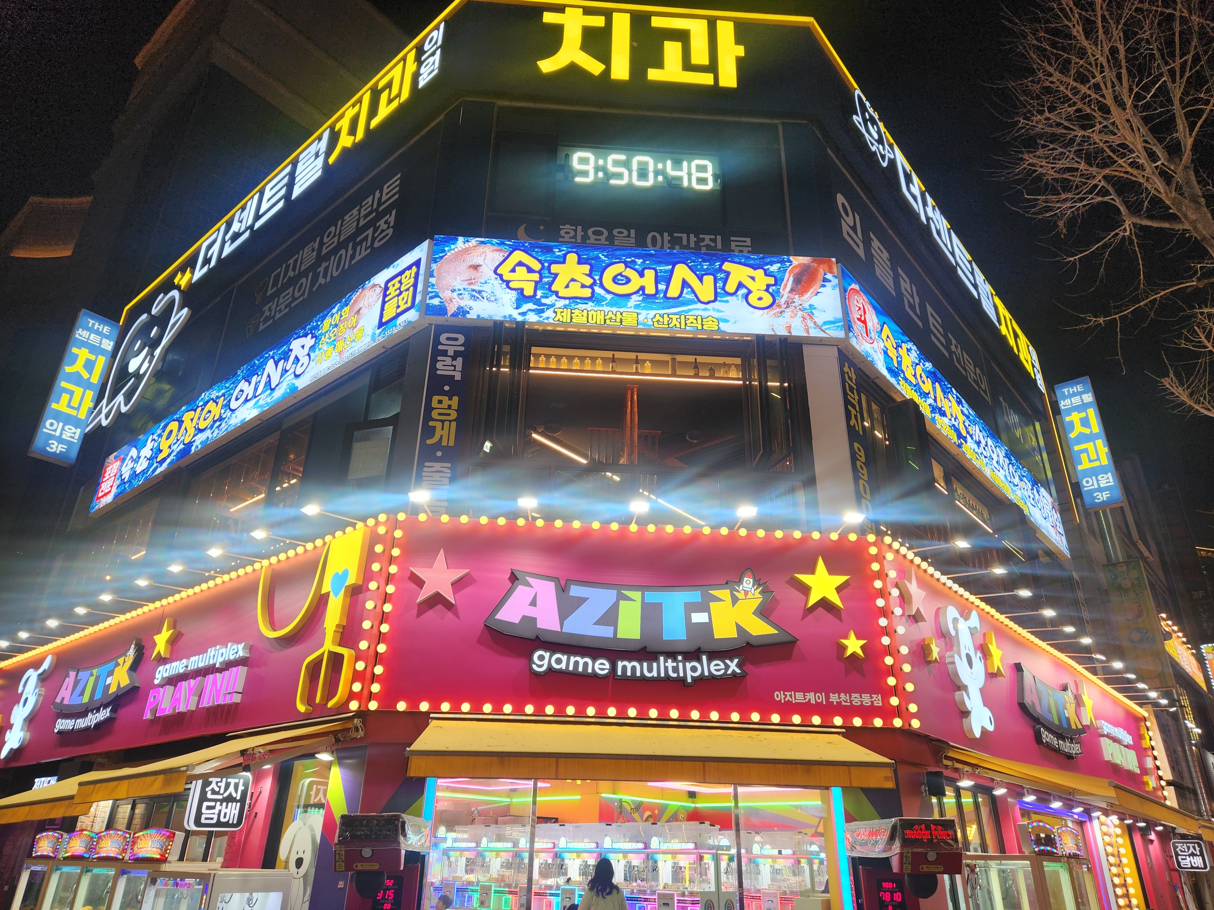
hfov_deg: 73.9
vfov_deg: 58.9
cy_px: 455
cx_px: 607
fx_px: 807
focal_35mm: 23
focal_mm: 5.4
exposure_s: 1/120
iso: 50
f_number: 1.8
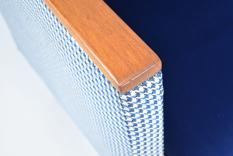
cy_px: 75
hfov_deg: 33.3
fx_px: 389
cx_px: 132
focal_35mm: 60
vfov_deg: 22.7
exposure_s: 1/125
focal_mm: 34
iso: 2000
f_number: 4.5
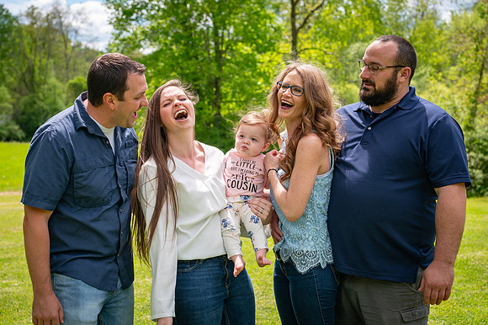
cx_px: 249
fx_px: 835
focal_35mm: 62
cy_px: 146
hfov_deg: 32.6
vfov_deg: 22.0
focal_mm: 55
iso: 400
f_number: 5
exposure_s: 1/1600
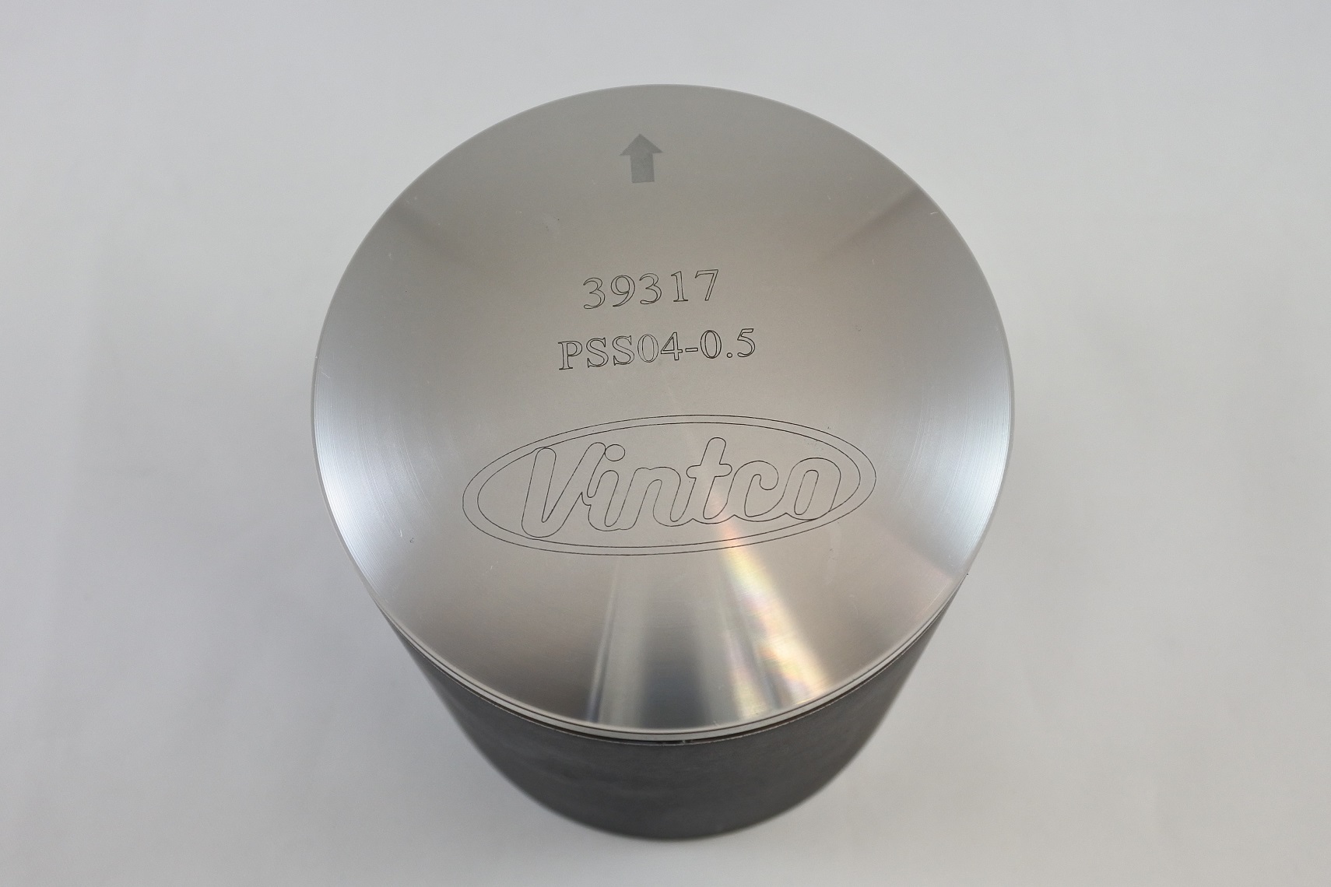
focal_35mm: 32
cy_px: 444
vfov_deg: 41.1
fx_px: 1183
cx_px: 666
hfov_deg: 58.7
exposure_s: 1/200
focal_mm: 12.1
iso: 400
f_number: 3.8
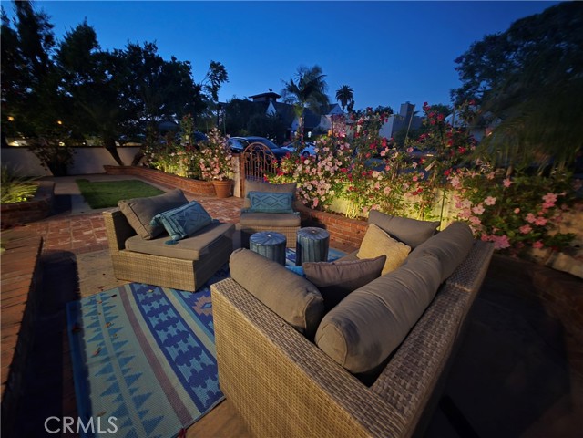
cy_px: 219
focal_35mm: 13
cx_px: 292
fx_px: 219
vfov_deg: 89.9
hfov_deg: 106.2
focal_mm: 2.2
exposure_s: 1/8
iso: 1000
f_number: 1.9
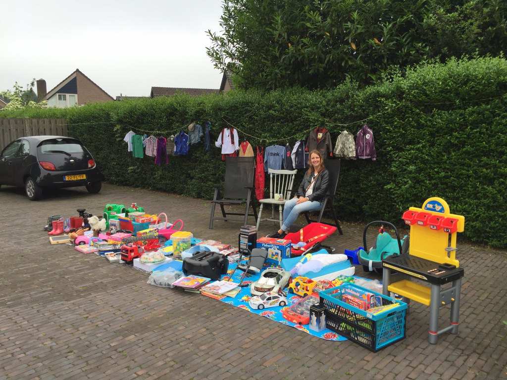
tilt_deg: -6.4
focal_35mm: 29
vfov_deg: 48.2
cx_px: 254
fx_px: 425
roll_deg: -0.4
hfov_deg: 61.7
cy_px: 190
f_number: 2.2
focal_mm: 4.15
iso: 32
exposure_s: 1/590
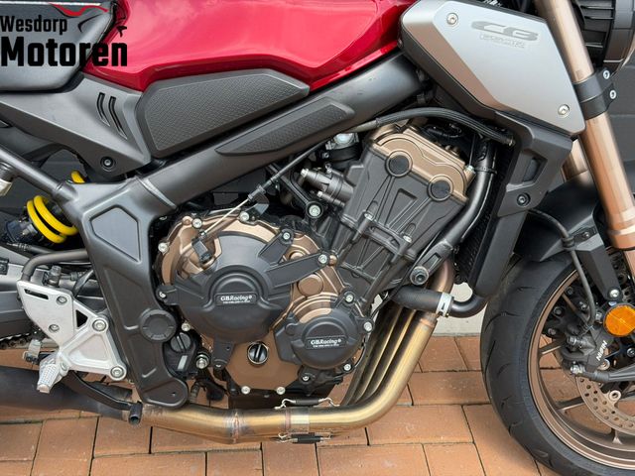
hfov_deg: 39.7
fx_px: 881
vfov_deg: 30.3
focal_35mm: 48
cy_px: 238
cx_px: 318
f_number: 1.78
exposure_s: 1/1377
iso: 80
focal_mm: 6.76
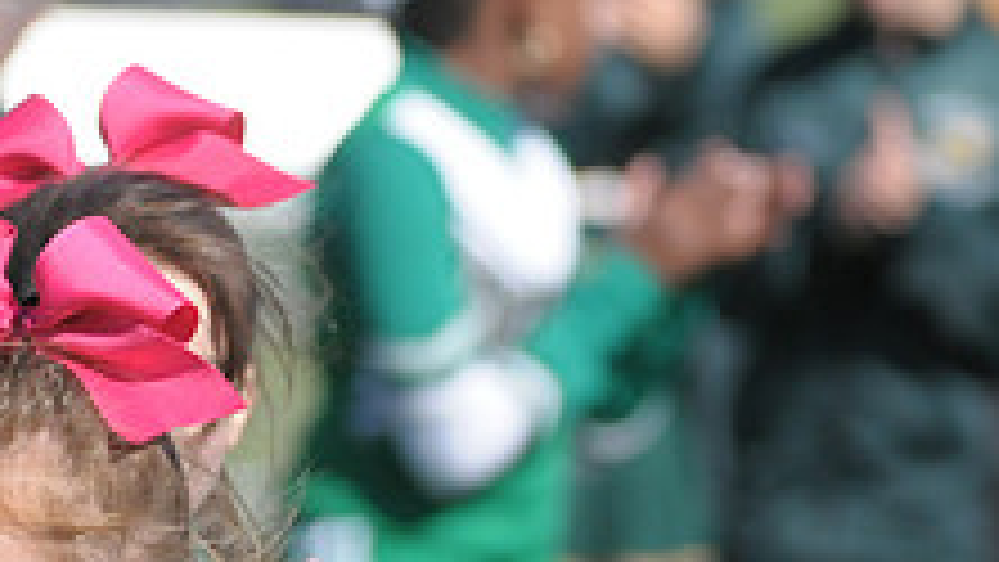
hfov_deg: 2.4
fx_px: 23873
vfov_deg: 1.3
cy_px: 852
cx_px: 9
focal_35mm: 901
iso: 1000
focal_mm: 220
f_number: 4
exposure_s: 1/8000
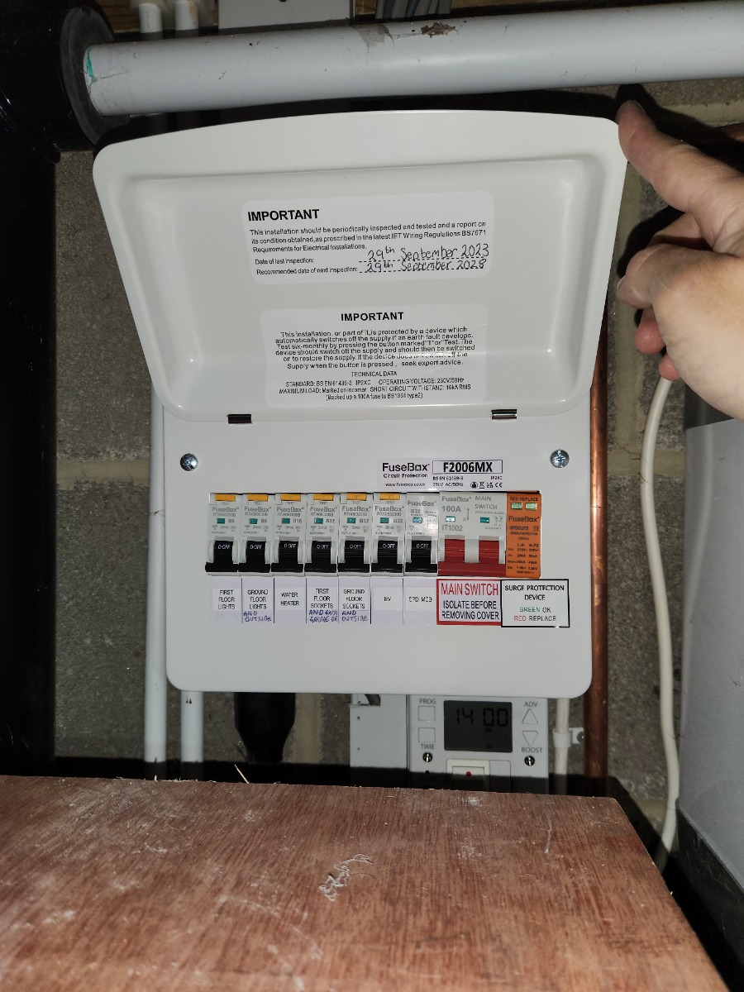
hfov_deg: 58.9
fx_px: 659
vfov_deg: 73.9
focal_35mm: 23
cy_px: 496
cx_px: 372
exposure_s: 1/100
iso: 25
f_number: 1.8
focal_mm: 5.4
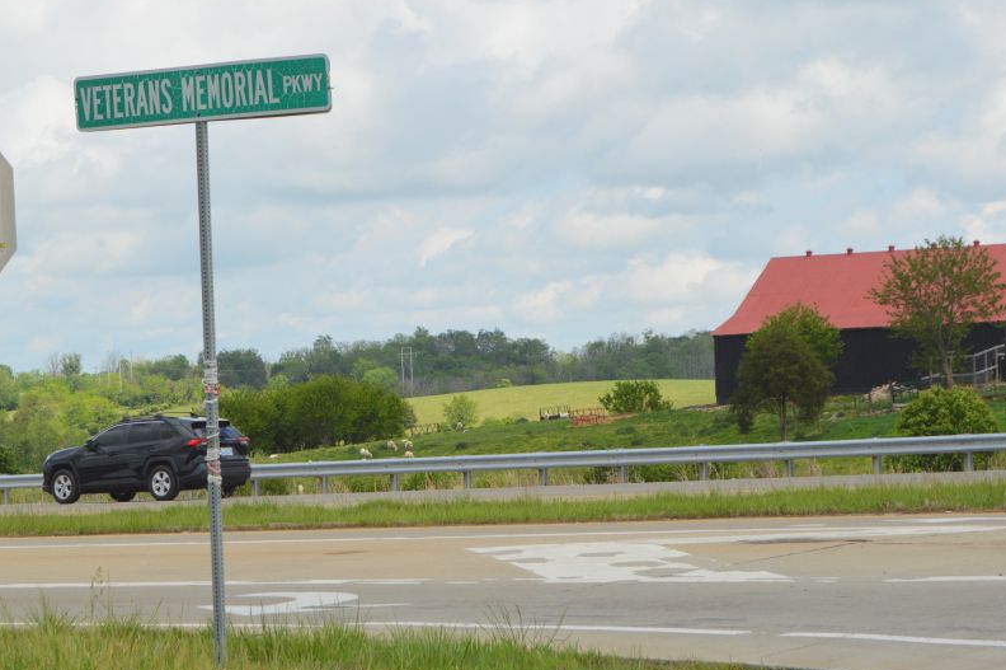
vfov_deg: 12.8
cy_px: 338
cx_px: 465
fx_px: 2978
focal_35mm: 107
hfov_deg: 19.2
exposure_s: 1/320
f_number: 8
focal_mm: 55
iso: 100
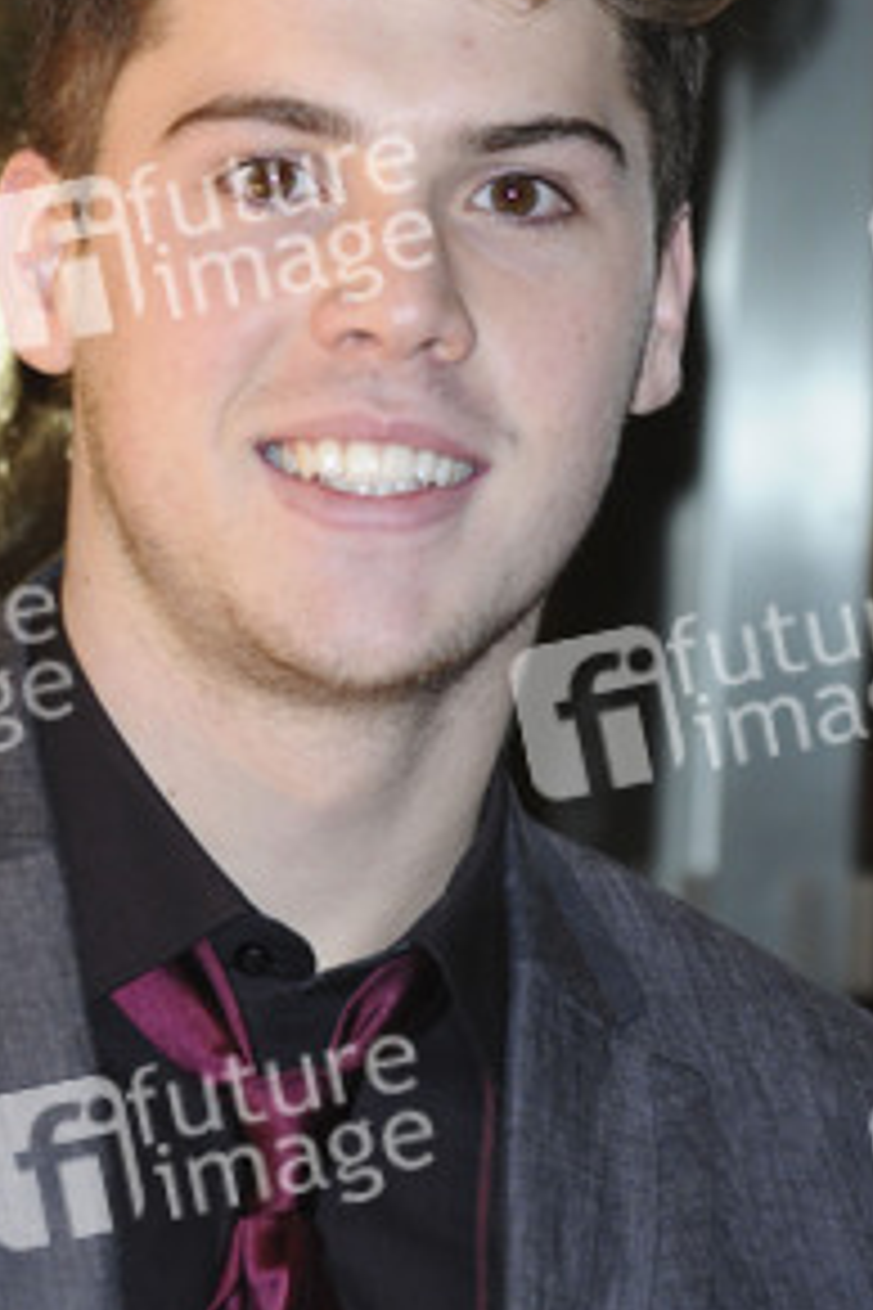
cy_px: 468
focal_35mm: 413
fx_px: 15022
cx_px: 335
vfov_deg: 5.0
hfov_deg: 3.3
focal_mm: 200
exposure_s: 1/160
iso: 640
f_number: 4.5
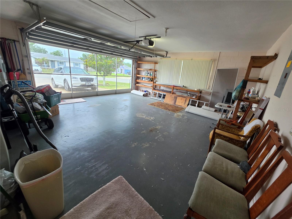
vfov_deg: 89.9
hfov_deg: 106.2
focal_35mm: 13
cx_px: 146
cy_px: 110
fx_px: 110
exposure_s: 1/120
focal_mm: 2.2
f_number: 1.9
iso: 100
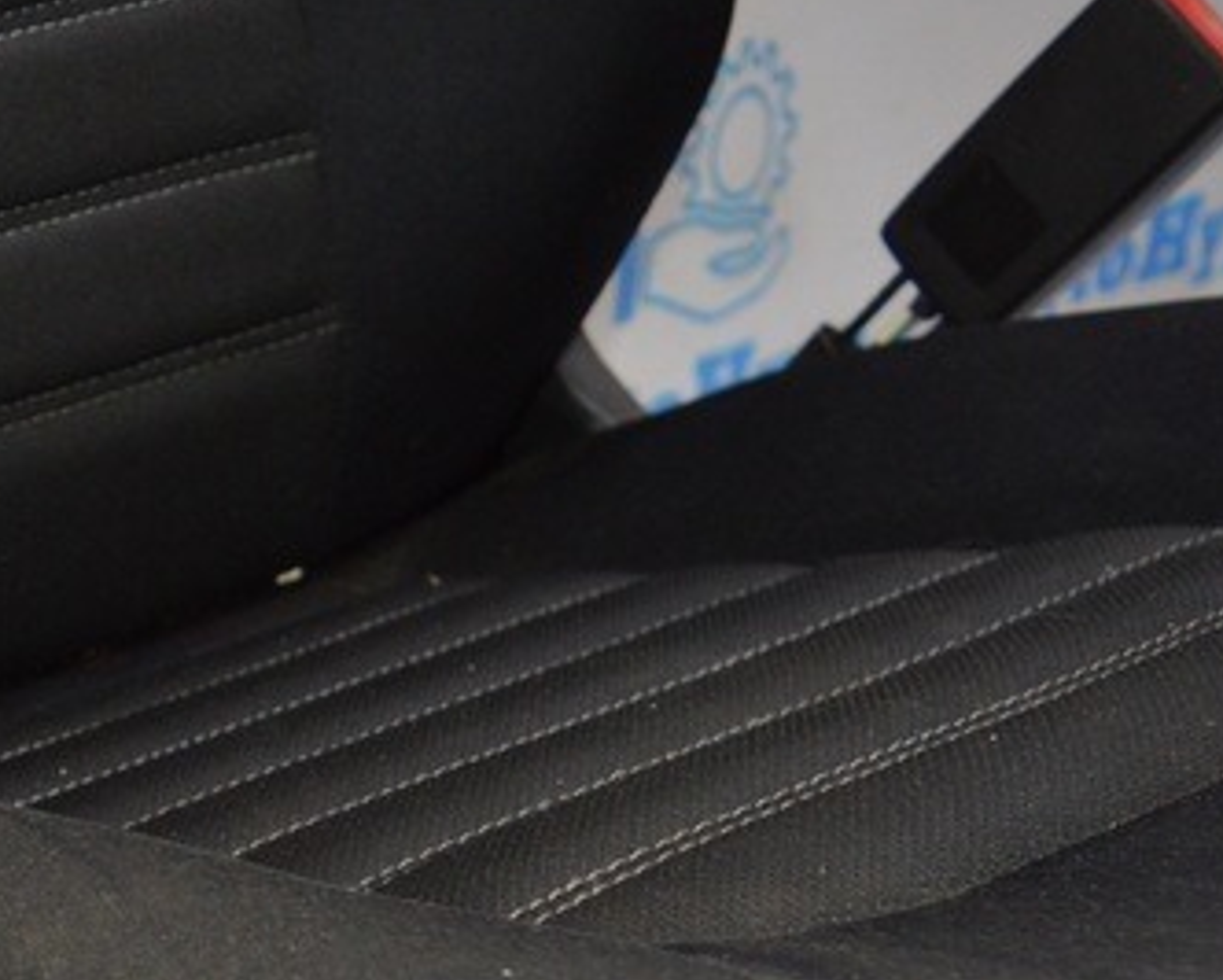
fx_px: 2825
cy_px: 1118
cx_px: -435
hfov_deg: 21.7
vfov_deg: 18.8
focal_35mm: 78
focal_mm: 18
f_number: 4
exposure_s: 1/100
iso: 400
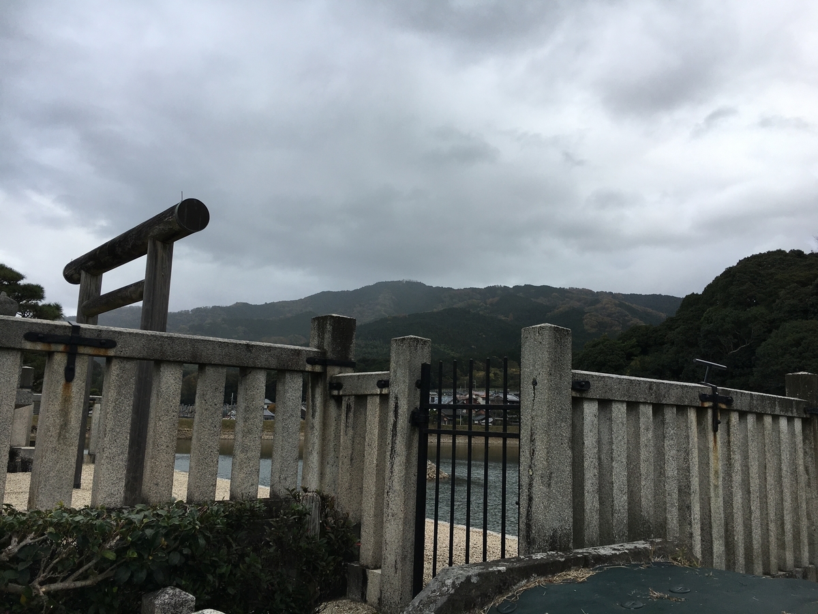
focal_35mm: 29
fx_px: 685
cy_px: 307
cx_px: 409
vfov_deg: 48.2
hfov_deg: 61.7
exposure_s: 1/605
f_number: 2.2
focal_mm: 4.15
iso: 25
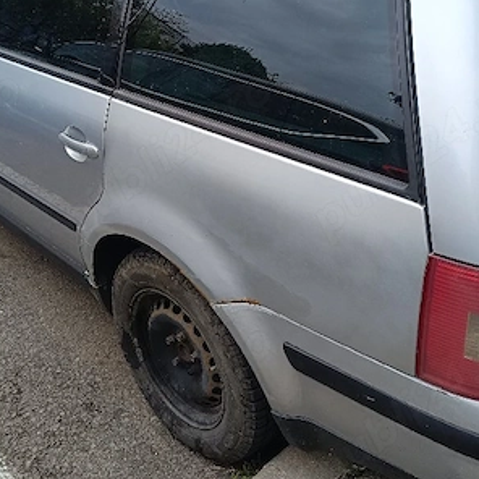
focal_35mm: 43
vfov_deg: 38.8
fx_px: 673
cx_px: 231
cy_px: 163
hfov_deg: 39.2
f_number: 1.88
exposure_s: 1/270
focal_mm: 5.59
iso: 52
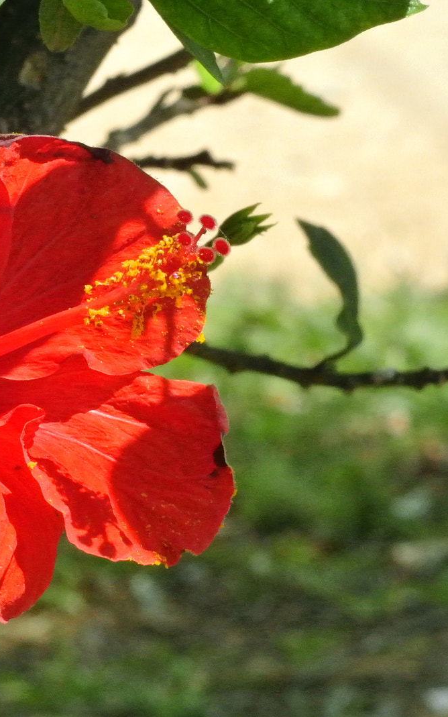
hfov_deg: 4.0
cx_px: 55
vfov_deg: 6.4
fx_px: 6447
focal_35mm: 330
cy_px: 358
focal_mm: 80
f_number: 22
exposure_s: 1/1000
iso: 3200
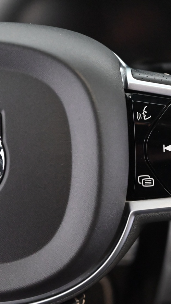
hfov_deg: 20.4
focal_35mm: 58
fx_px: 467
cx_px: 150
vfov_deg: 36.0
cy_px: 158
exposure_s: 1/60
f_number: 4.8
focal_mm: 32
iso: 8000
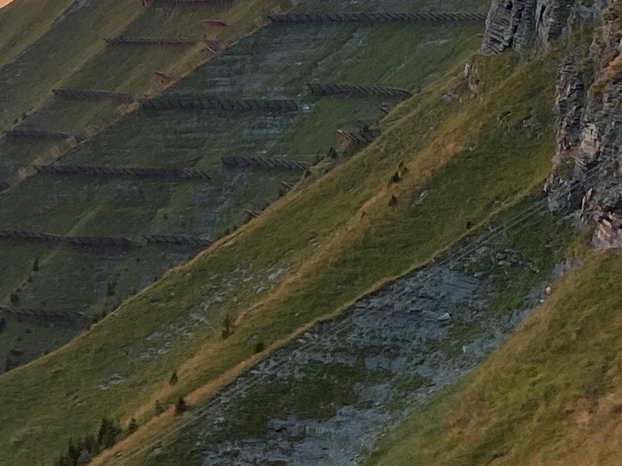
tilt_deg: -10.0
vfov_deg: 11.4
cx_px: -475
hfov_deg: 13.8
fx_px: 2317
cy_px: 436
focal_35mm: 129
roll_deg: +1.9
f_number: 1.8
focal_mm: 4.25
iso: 40
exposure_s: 1/122
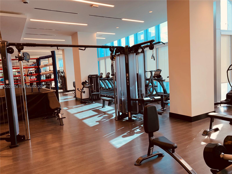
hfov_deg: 67.3
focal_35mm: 26
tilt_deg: -1.9
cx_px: 116
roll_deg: +3.8
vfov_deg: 53.1
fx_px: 174
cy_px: 87
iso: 50
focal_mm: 4.25
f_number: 1.8
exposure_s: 1/121
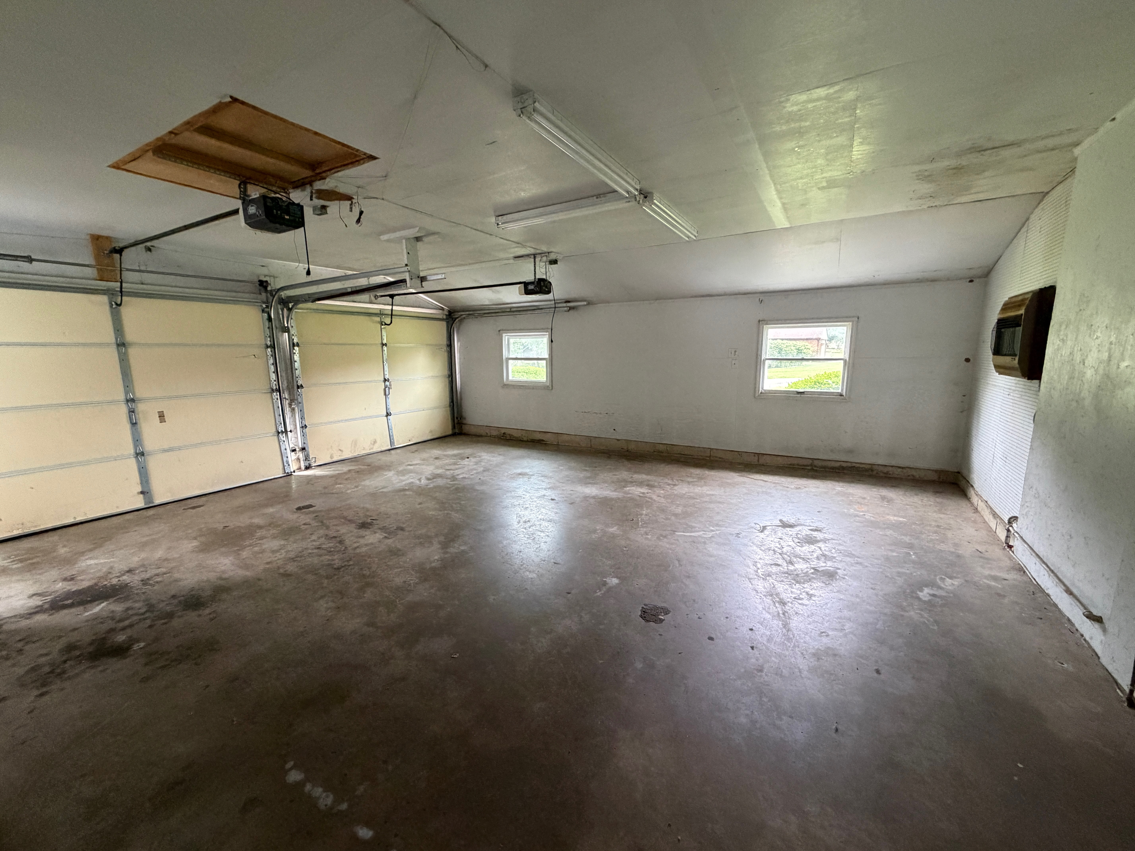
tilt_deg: -9.6
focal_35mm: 14
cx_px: 568
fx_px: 459
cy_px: 426
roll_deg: +0.9
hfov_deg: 102.1
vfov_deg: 85.7
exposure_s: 1/60
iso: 500
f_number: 2.2
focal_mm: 2.22
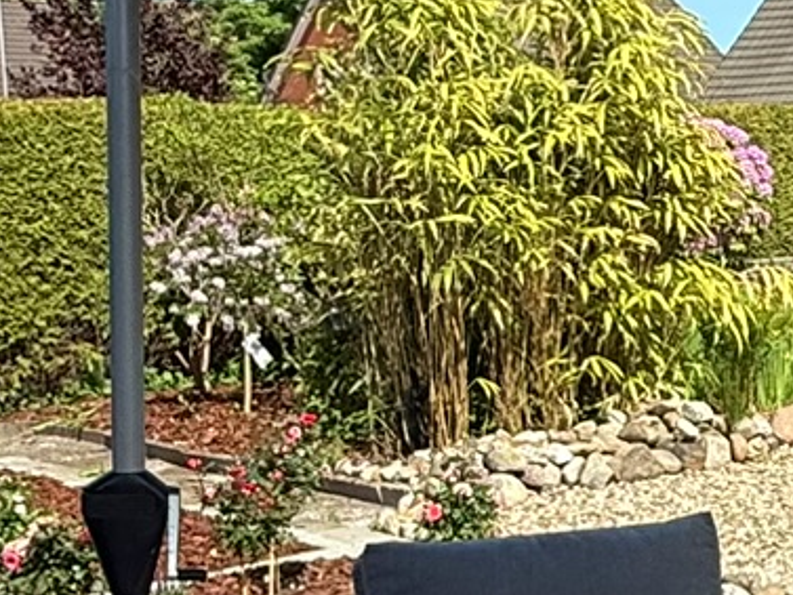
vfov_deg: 19.2
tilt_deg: -9.3
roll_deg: +1.7
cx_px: 987
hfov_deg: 23.2
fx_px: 1742
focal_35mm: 76
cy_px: 460
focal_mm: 2.22
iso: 50
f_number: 2.2
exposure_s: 1/1368
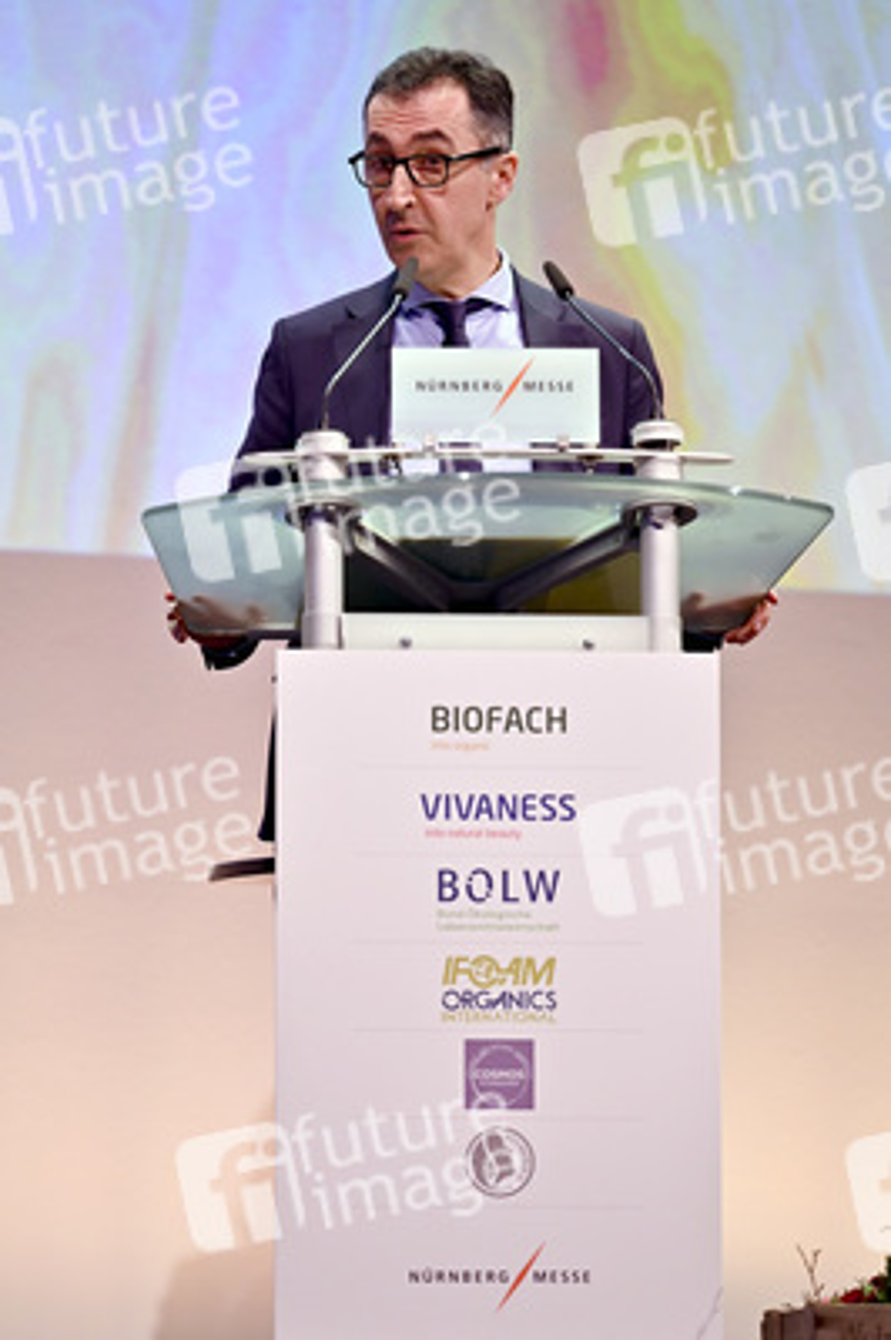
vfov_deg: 14.7
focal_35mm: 140
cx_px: 446
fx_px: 5206
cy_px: 670
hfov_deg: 9.8
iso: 800
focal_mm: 140
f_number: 2.8
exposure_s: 1/500
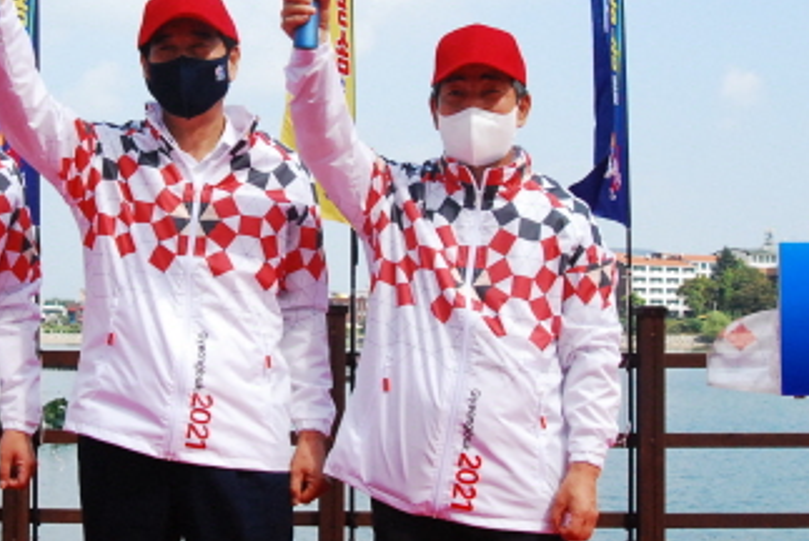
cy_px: 131
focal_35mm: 78
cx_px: 205
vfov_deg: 17.4
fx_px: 1754
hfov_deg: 25.7
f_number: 10
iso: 1250
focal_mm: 24
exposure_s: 1/1250
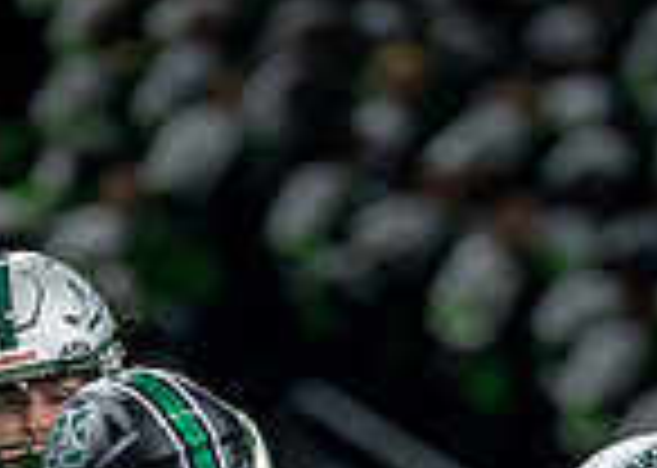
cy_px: 812
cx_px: 300
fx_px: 20115
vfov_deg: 1.3
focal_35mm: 1079
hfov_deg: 1.9
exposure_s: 1/1000
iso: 1250
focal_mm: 200
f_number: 2.8
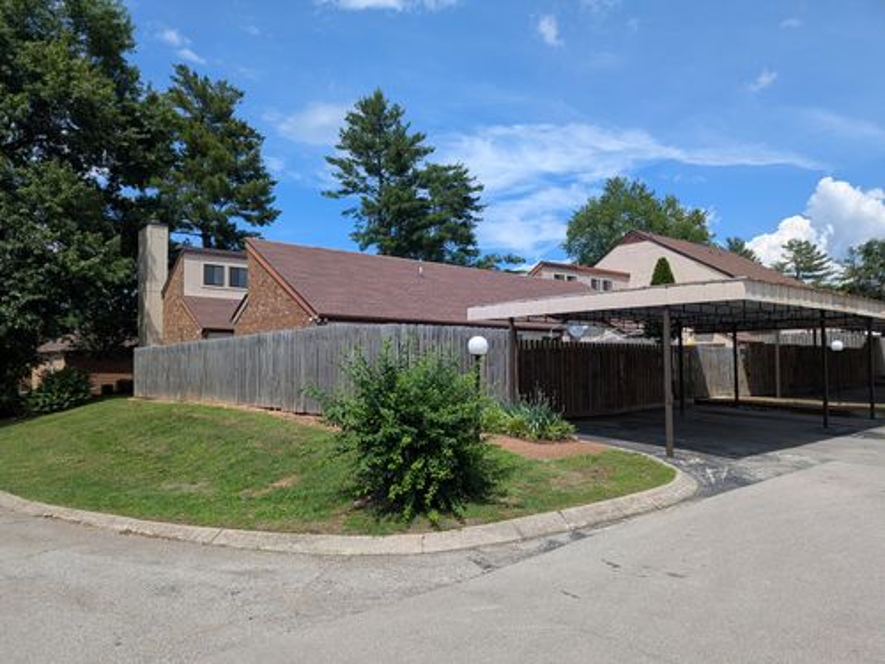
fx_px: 614
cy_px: 332
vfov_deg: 56.8
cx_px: 442
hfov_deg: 71.6
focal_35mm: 24
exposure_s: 1/2933
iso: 48
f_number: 1.7
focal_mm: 4.53
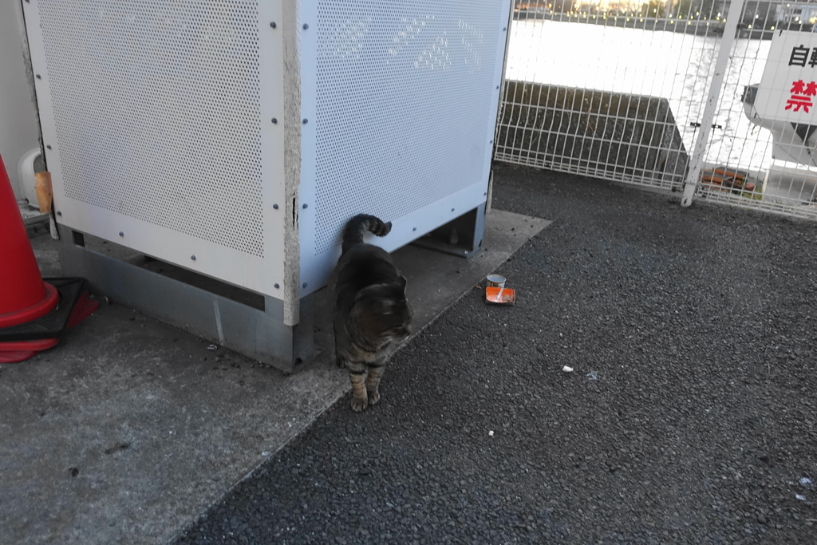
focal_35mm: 24
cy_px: 272
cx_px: 408
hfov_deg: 73.7
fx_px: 545
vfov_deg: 53.1
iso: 800
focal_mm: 8.8
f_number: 1.8
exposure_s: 1/20
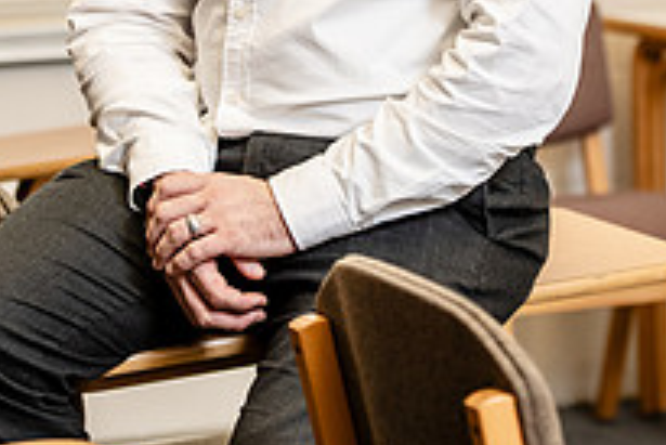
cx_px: 315
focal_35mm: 189
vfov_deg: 7.2
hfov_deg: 10.9
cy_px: -130
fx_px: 3499
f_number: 3.2
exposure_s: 1/200
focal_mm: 86
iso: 800
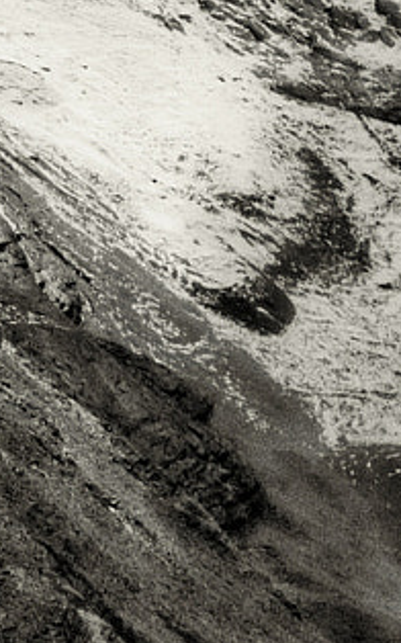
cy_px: 61
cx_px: -1140
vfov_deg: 11.1
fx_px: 3273
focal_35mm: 187
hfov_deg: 6.0
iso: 100
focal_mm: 24
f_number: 8
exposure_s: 1/1000
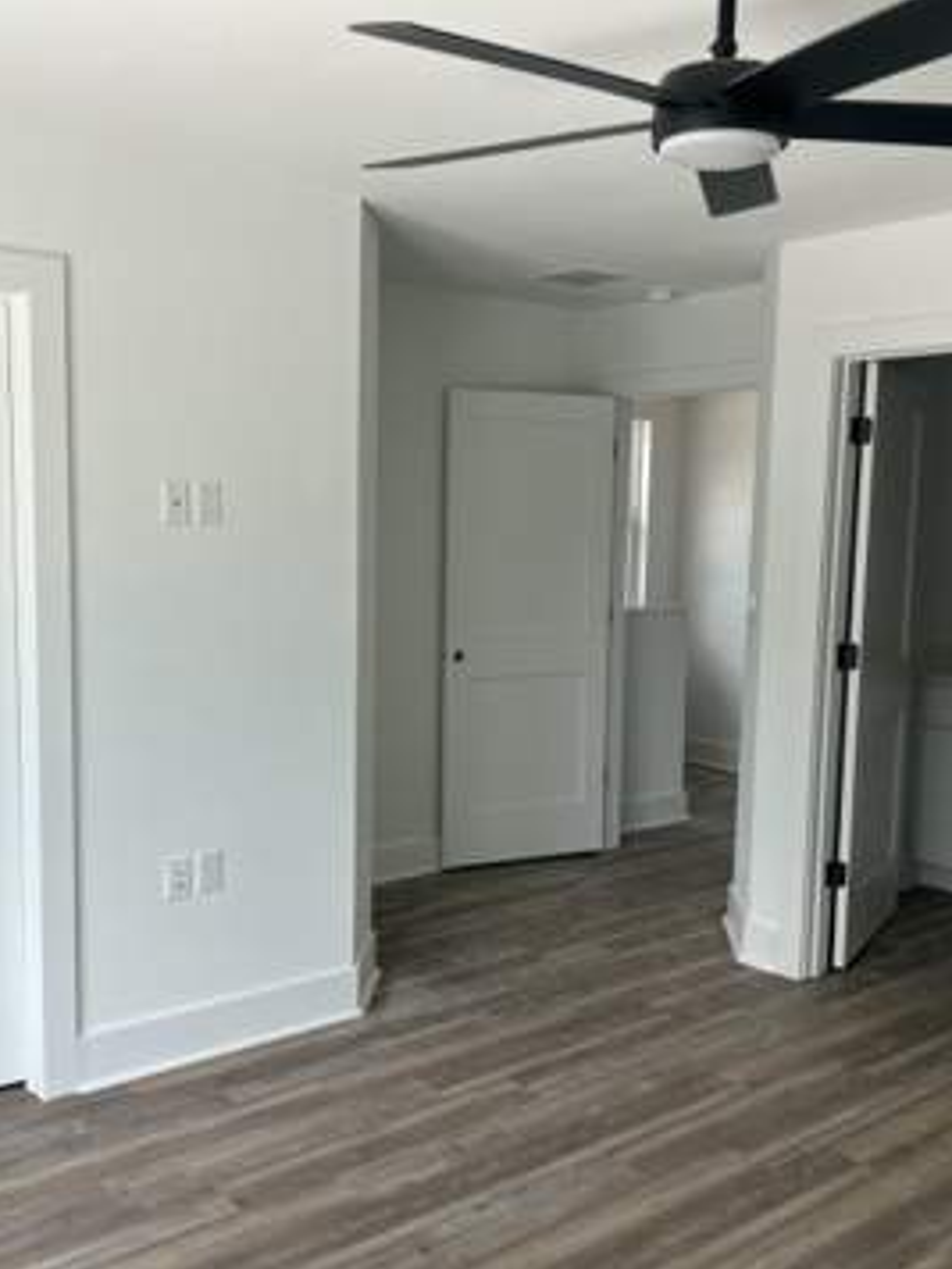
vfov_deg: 52.6
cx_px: 442
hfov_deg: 40.7
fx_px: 1283
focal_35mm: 35
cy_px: 633
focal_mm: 5.7
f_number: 1.5
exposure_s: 1/121
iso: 40
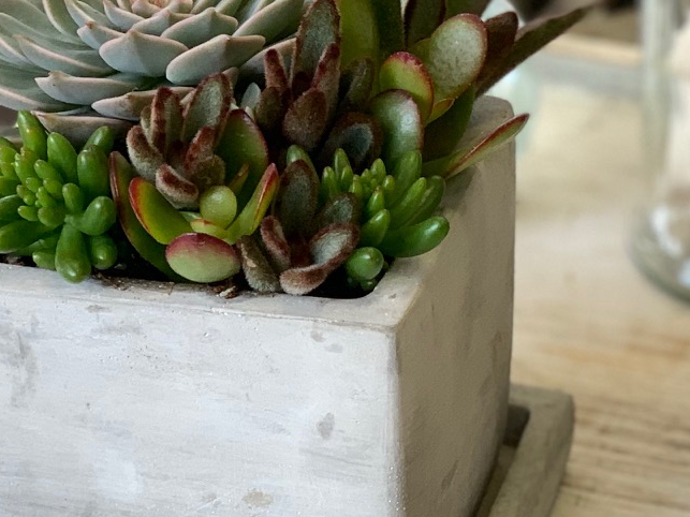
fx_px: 3248
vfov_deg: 9.1
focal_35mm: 163
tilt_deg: -30.4
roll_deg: -1.6
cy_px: 105
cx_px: 843
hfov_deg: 11.9
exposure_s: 1/120
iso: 80
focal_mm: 6
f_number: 2.4
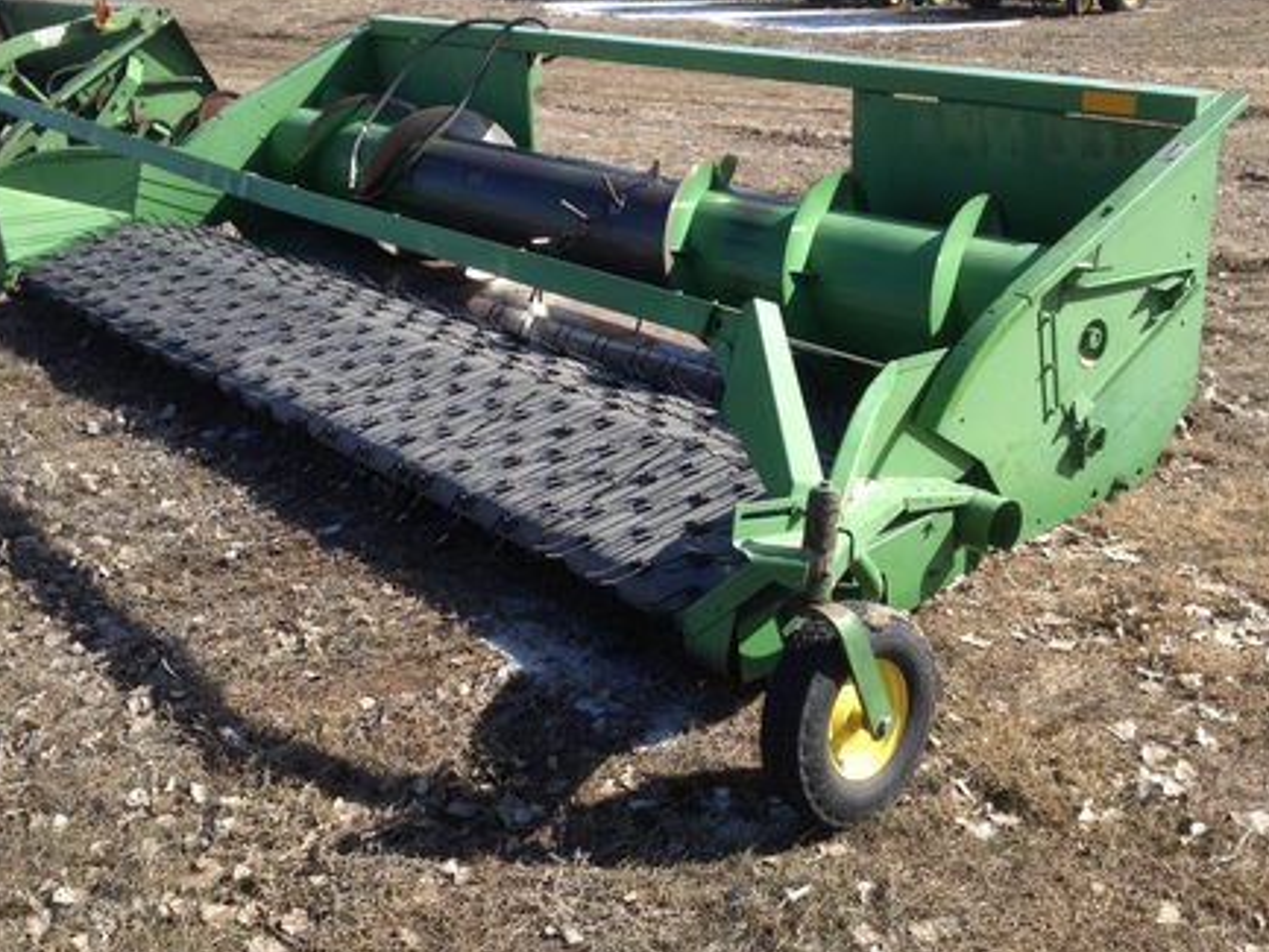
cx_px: 636
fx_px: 1613
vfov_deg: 32.9
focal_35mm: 44
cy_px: 436
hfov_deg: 42.9
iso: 50
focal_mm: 4.28
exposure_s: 1/890
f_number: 2.4
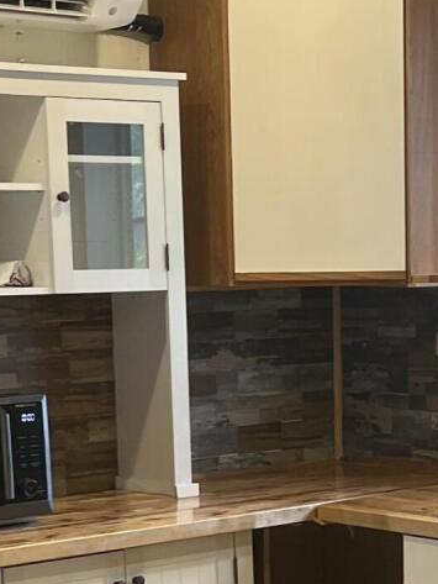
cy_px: 557
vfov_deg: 17.5
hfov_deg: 13.4
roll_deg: +0.6
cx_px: 381
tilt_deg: -8.4
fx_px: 1855
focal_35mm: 110
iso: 125
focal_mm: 5.1
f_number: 1.6
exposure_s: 1/120
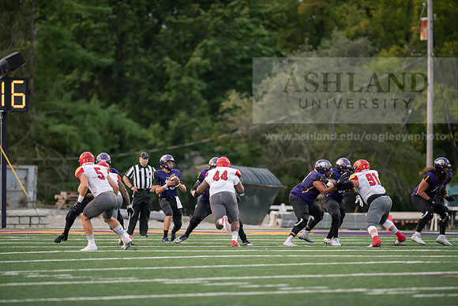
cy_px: 153
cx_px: 229
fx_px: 3817
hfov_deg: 6.9
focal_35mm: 300
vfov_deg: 4.6
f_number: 2.8
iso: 2000
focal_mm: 300
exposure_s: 1/800
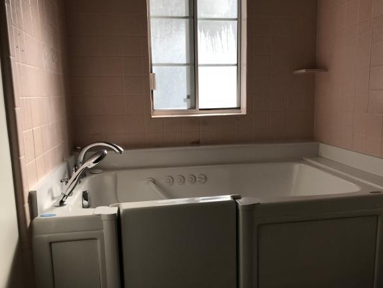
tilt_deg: -9.1
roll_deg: +0.7
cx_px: 197
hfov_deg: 58.3
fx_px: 343
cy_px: 150
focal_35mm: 31
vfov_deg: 45.5
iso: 20
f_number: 1.8
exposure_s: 1/855
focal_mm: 3.99
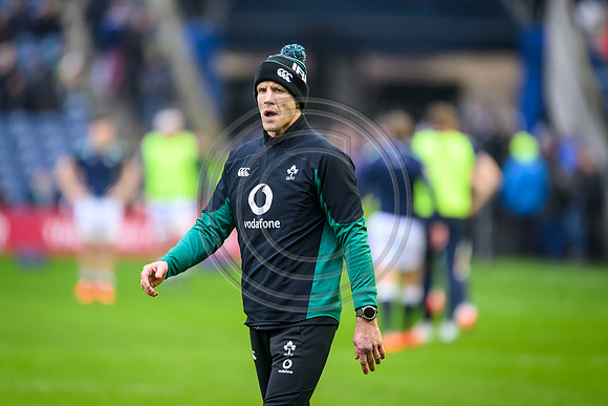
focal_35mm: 560
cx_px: 304
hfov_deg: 3.7
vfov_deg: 2.5
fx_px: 9460
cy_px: 203
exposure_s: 1/1000
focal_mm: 560
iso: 3200
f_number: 4
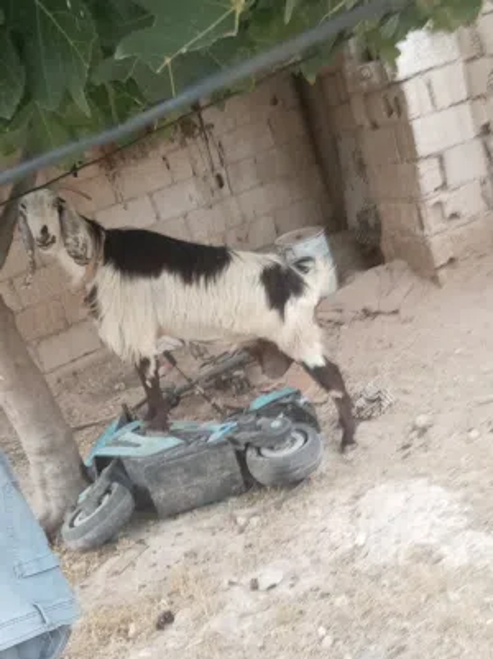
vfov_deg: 41.3
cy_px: 330
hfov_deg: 31.5
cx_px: 246
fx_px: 875
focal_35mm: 46
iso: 233
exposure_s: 1/33.3
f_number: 1.8
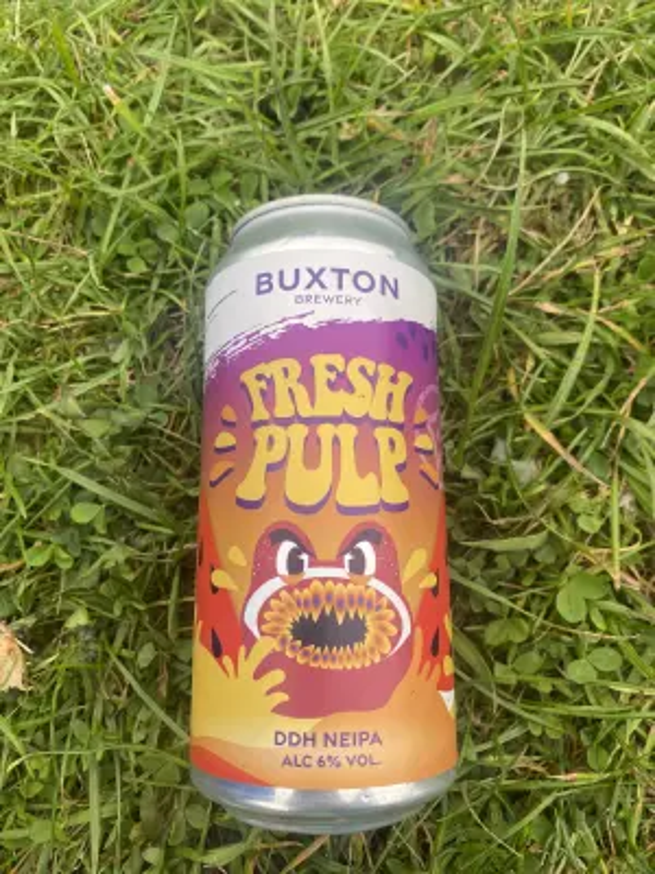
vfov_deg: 67.3
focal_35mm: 26
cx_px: 328
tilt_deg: -81.6
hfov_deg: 53.1
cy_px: 437
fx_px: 656
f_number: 1.8
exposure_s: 1/142
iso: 32
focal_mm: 4.25
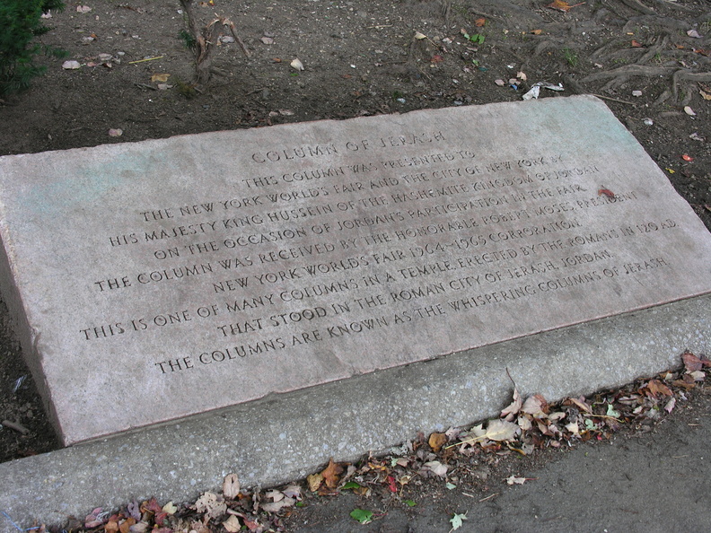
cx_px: 356
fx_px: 1027
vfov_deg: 29.1
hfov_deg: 38.2
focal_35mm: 50
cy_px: 266
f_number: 7
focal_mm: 12.7
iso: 50
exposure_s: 1/7.1
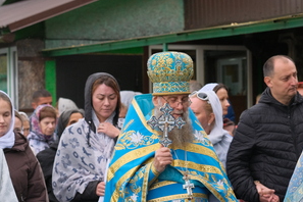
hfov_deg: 11.2
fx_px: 1523
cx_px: 309
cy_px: 146
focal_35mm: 181
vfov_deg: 7.6
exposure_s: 1/450
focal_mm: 56
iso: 800
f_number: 4
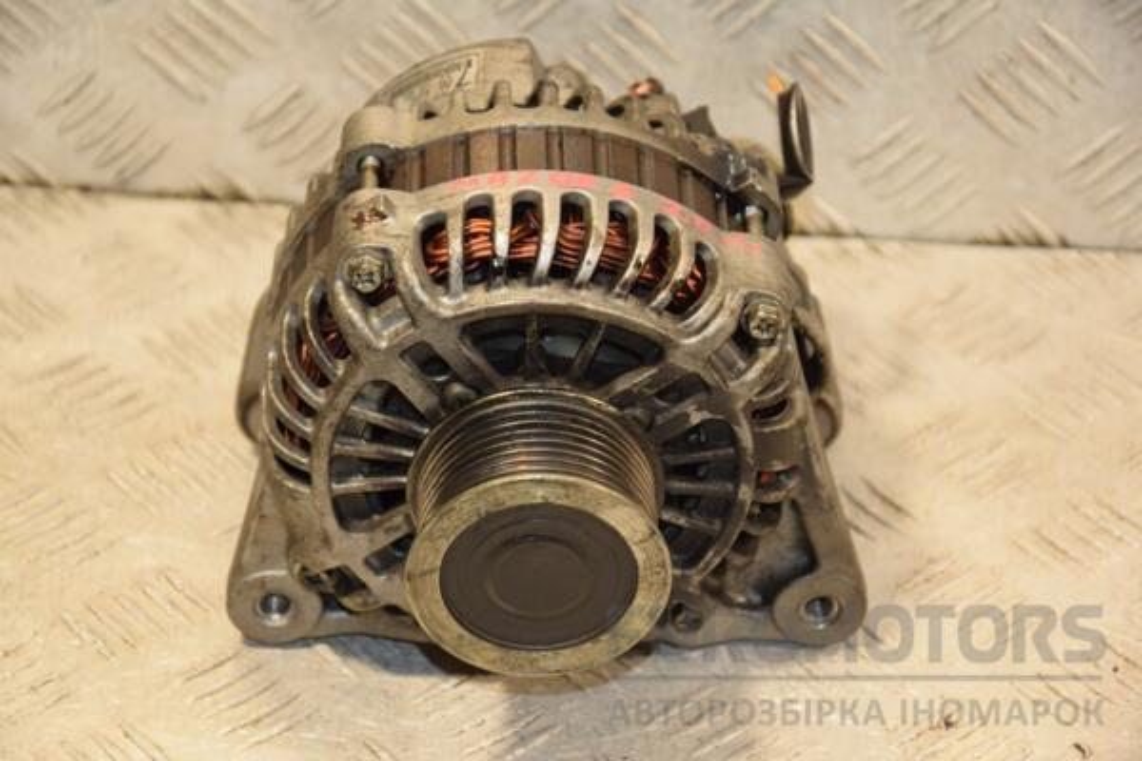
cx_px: 571
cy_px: 380
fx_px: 4044
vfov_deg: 10.8
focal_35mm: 128
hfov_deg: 16.1
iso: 800
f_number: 5.6
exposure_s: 1/125
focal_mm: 85
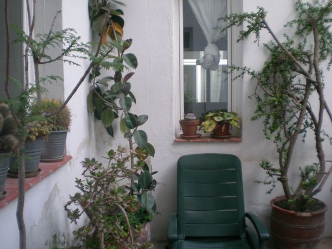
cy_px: 124
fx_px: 364
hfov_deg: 49.0
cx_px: 166
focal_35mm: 38
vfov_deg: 37.7
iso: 200
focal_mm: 6.3
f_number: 3.1
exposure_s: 1/40.6
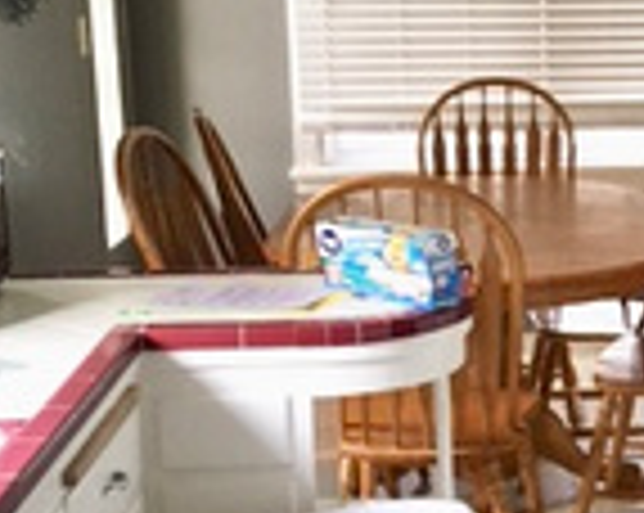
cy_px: 279
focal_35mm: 95
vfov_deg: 16.2
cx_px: 721
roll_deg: +0.5
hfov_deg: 19.3
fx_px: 1808
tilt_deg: -11.4
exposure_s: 1/30
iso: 100
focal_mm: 4.15
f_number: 2.2
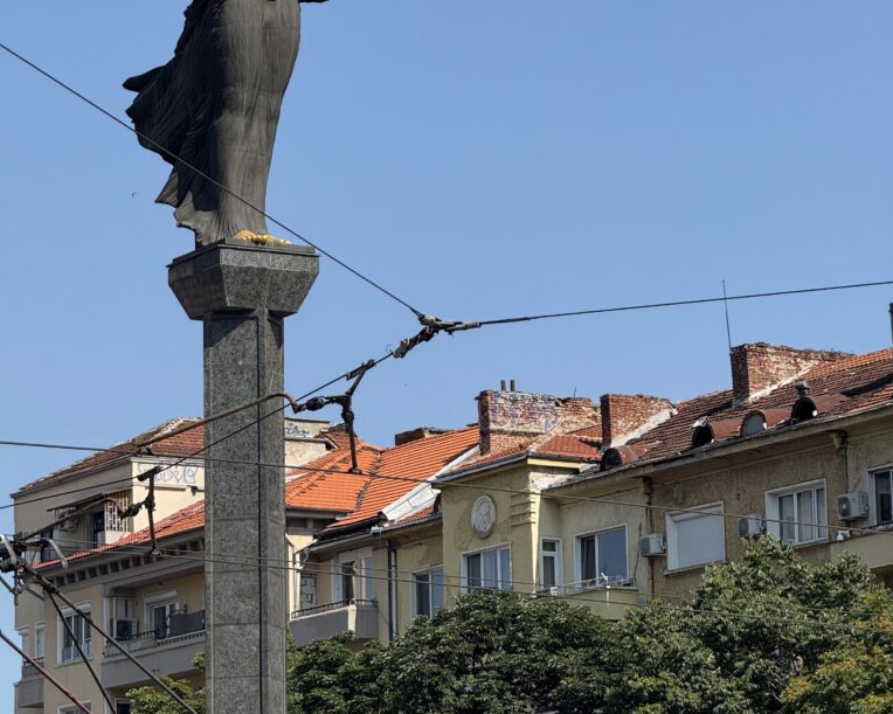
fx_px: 4149
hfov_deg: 12.3
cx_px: 448
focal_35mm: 157
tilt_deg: +11.8
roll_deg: +0.2
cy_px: 256
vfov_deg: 9.8
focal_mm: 15.66
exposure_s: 1/1773
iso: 50
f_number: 2.8
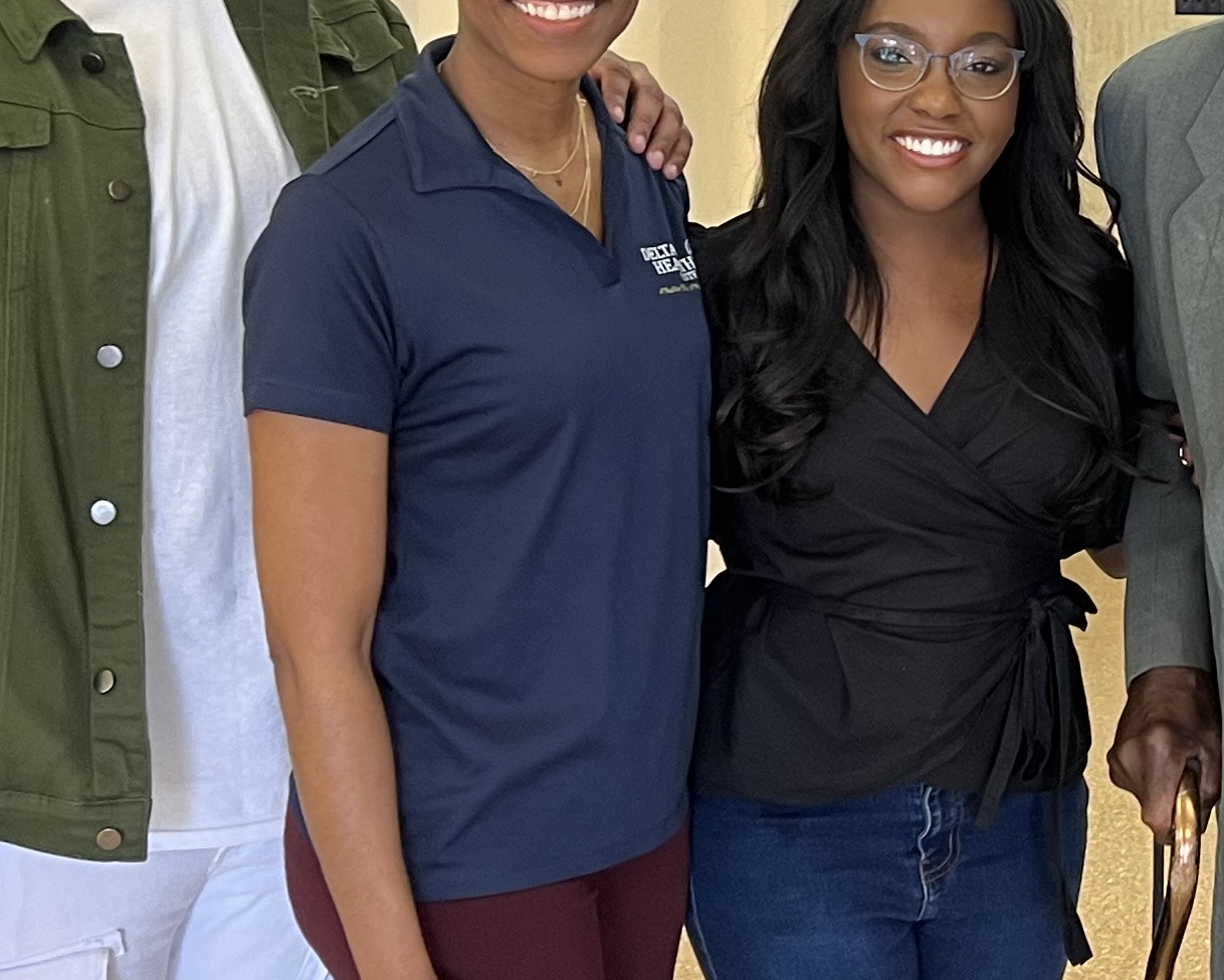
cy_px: 232
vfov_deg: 18.2
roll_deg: -0.7
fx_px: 3044
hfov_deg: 21.8
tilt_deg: -7.9
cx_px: 1277
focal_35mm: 84
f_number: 1.5
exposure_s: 1/60
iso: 125
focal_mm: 5.7
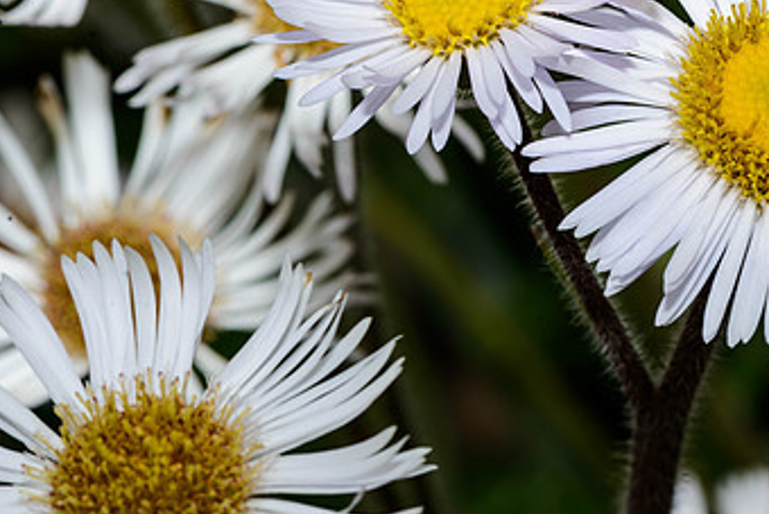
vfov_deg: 6.7
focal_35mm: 204
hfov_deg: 10.0
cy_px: 116
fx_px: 4359
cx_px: 698
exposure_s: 1/100
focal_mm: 105
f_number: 22
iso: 100
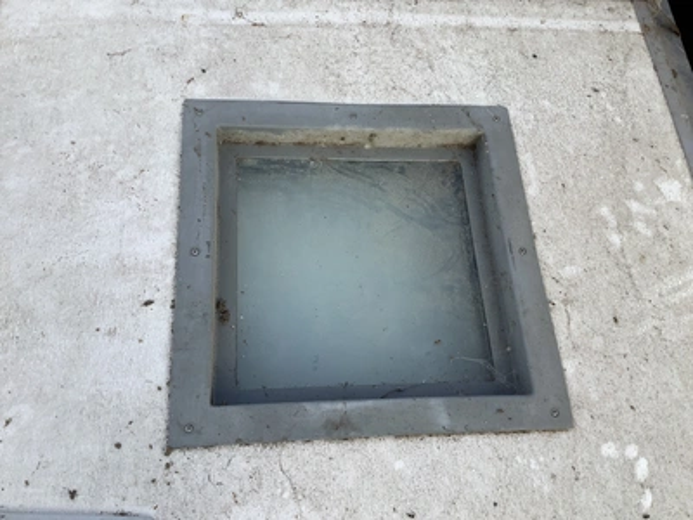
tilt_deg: -64.9
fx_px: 621
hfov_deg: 58.4
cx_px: 346
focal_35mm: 31
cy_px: 260
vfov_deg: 45.4
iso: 25
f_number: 2.4
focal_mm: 3.3
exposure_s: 1/1058
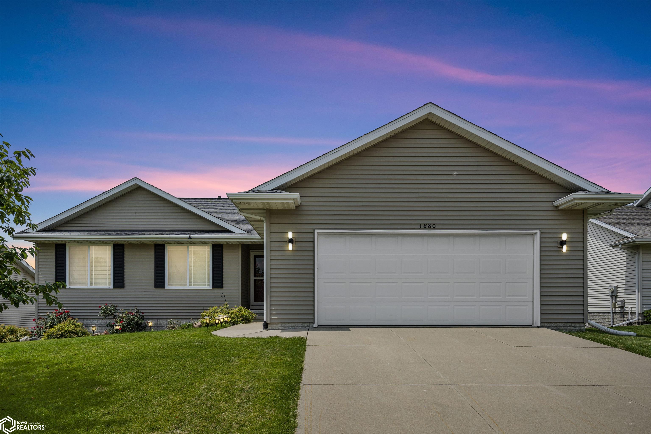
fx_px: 380
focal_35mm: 21
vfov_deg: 59.5
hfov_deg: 81.2
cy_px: 217
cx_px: 326
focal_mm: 21
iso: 250
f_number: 9
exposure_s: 1/800
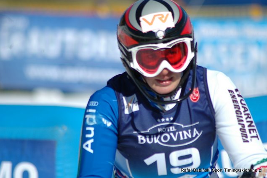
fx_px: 3365
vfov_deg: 3.0
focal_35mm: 454
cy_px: 89
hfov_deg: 4.5
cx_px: 134
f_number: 5.6
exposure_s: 1/2000
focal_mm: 300
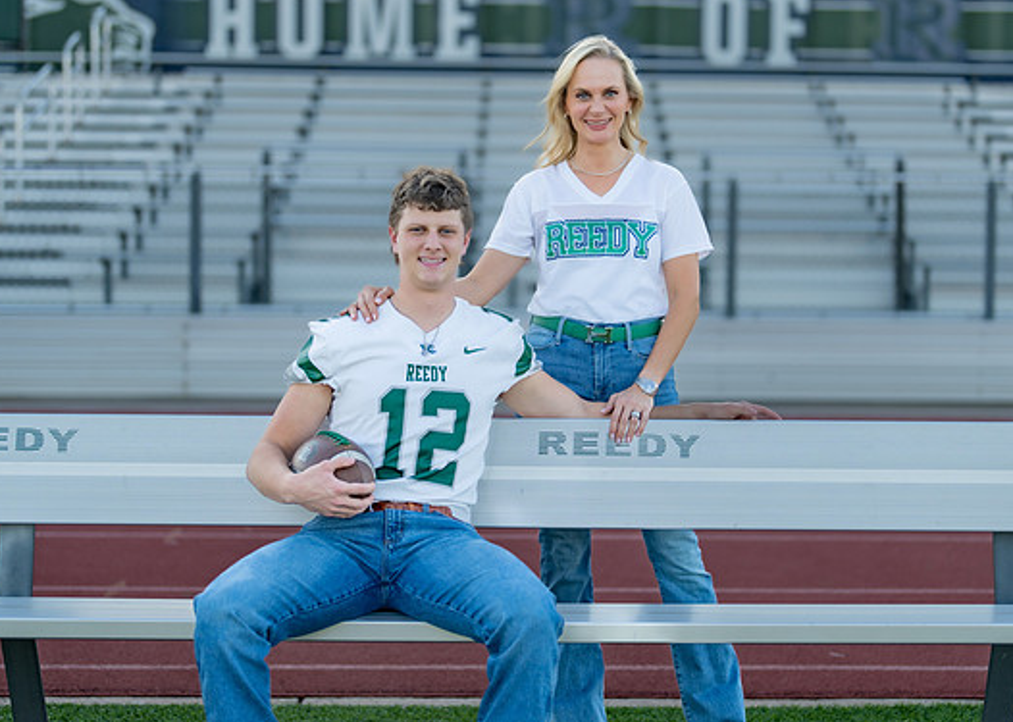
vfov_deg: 21.2
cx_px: 557
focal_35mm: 67
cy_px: 311
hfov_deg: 29.4
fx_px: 1926
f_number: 1.2
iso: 100
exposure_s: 1/1250
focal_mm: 50
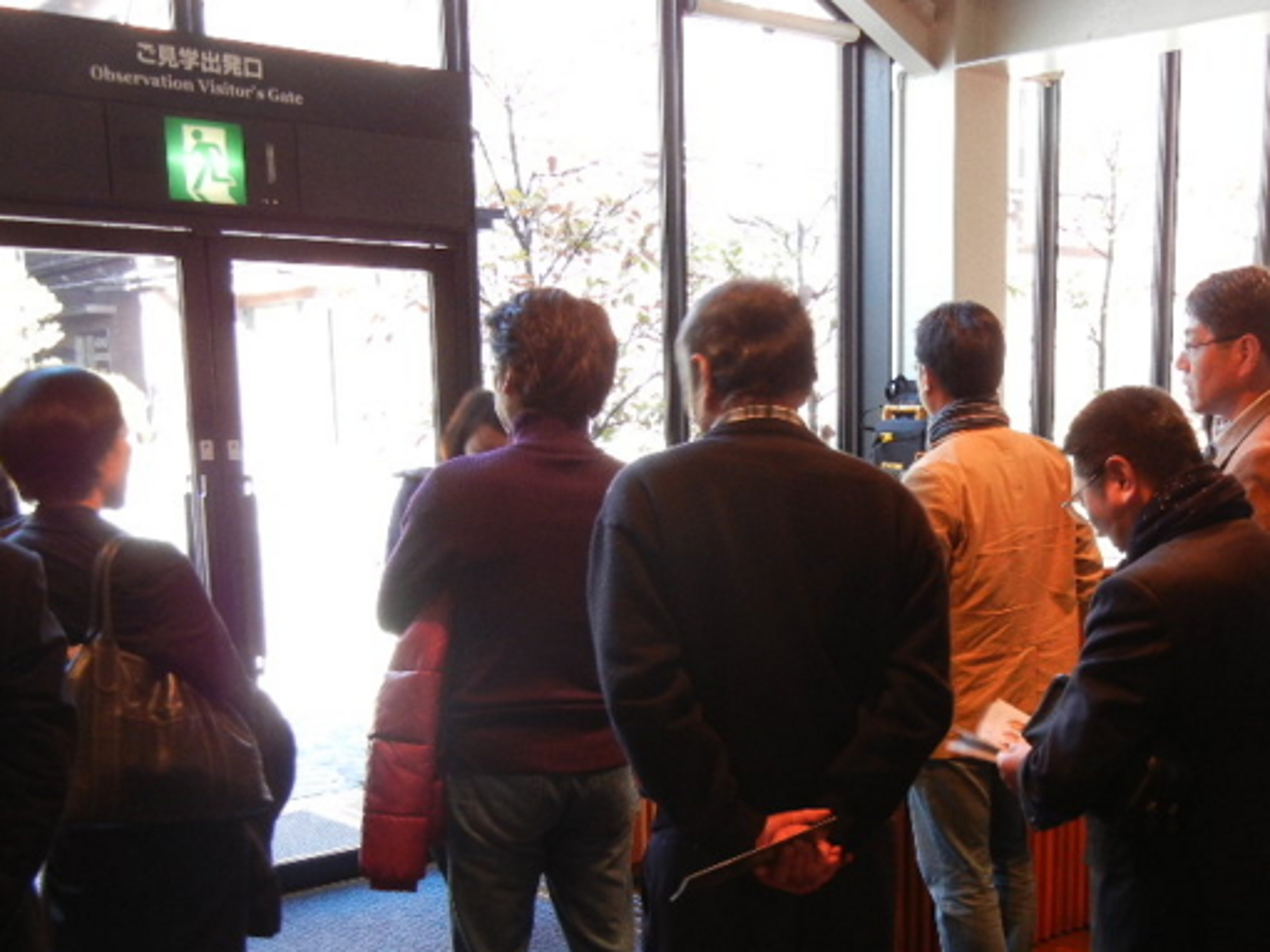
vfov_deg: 30.3
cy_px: 726
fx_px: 1724
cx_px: 808
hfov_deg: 40.1
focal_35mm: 47
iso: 248
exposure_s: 1/30
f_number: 3.5
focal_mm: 5.4
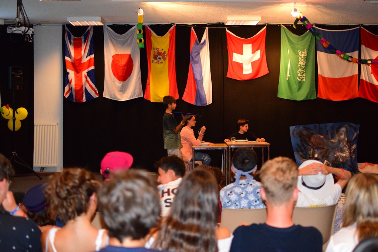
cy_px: 126
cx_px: 189
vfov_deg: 25.8
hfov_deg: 37.8
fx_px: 551
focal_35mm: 52
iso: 3200
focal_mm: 35
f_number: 1.8
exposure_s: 1/200
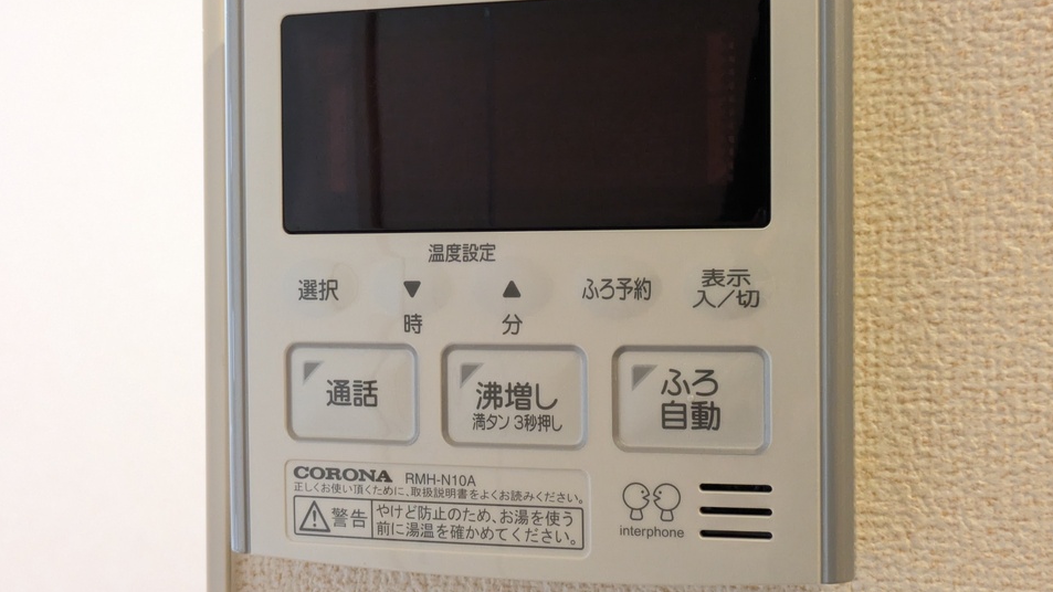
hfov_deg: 37.2
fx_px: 1564
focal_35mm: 56
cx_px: 528
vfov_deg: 21.4
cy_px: 276
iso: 674
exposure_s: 1/40
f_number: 1.89
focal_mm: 5.43
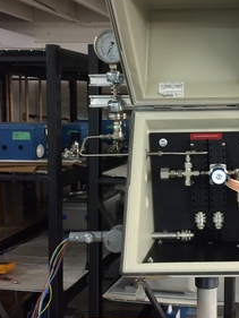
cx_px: 199
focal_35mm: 55
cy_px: 141
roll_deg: +0.2
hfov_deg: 26.0
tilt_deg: -6.0
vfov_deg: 34.9
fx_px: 506
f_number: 2.2
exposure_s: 1/30
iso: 125
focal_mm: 4.15
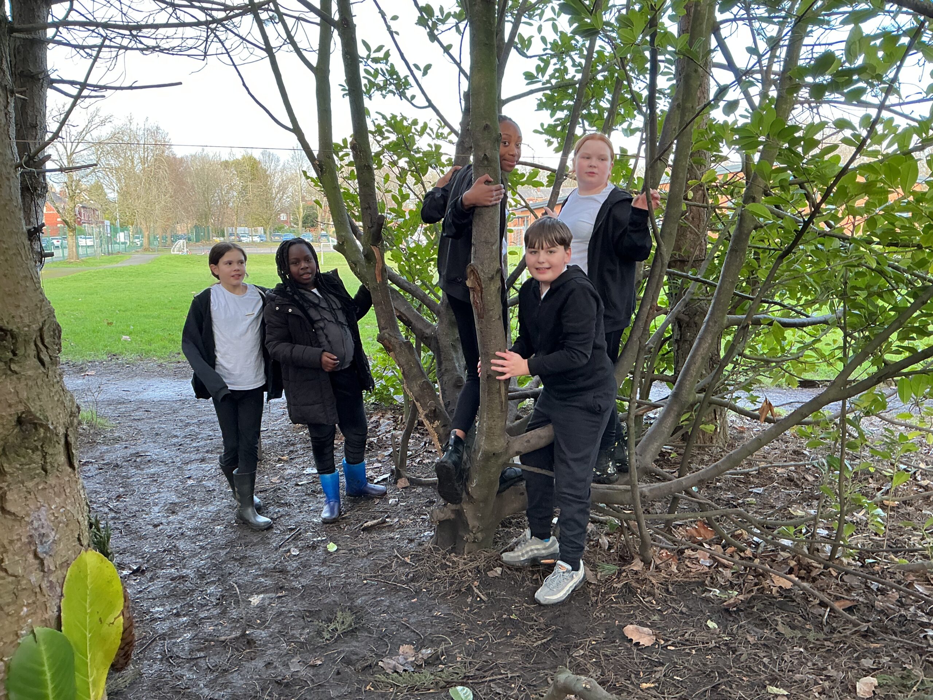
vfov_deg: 48.2
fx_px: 782
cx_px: 466
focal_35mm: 29
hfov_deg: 61.7
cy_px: 350
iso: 32
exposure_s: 1/100
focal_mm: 3
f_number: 1.8
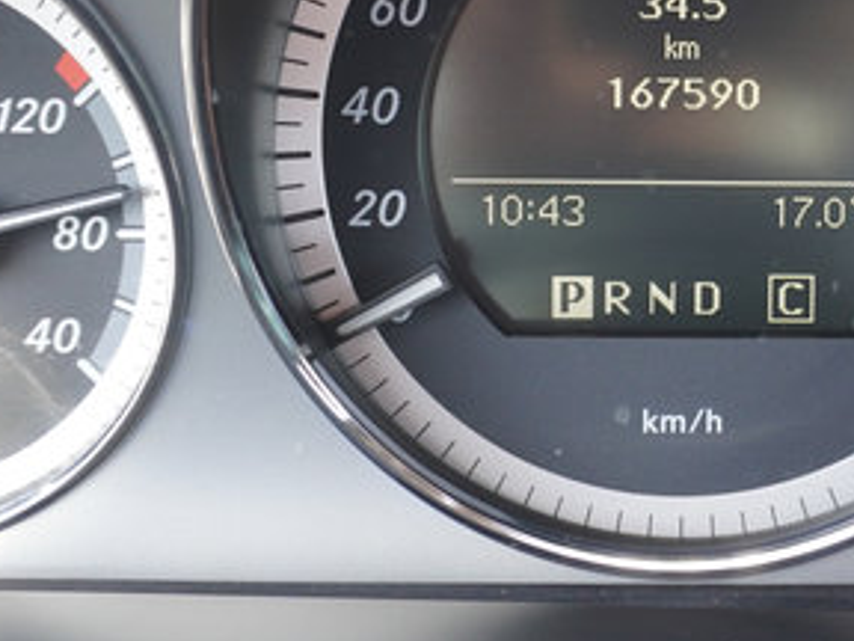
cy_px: 122
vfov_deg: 20.2
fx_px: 1776
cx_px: 741
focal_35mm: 72
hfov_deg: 26.3
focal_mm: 16
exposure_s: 1/30
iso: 320
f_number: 3.5
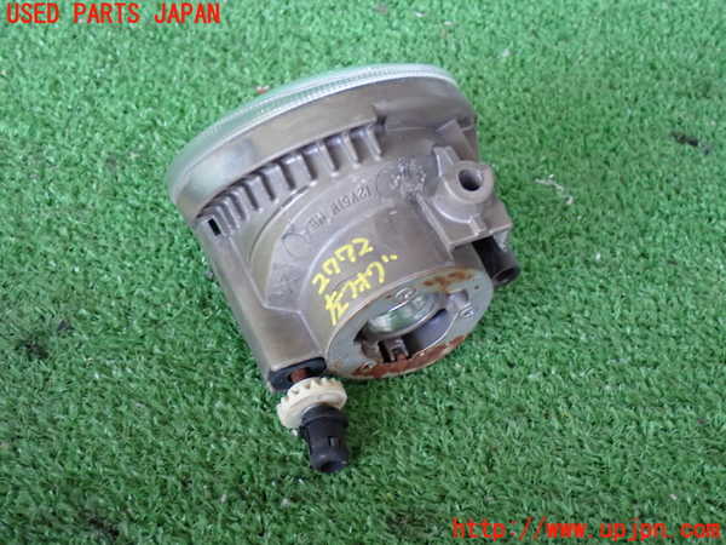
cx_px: 363
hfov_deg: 35.5
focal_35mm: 54
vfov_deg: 27.0
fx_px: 1133
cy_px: 272
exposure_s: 1/50
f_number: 3.3
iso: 400
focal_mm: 9.65
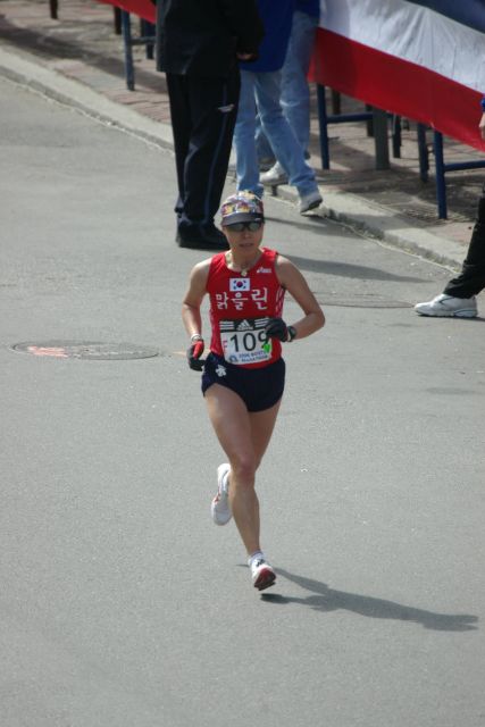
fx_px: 12723
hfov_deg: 2.2
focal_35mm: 630
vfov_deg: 3.3
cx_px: 242
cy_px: 364
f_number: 7.1
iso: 400
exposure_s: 1/500
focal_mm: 420
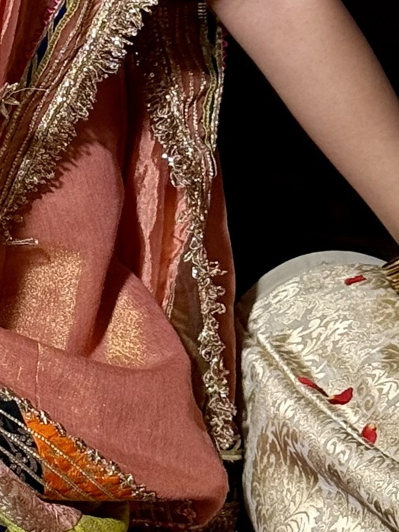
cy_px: -35
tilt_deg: -10.9
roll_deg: -3.9
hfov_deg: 7.9
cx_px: -303
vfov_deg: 10.7
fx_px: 2798
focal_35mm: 182
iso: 100
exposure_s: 1/50
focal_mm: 6.76
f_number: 1.78
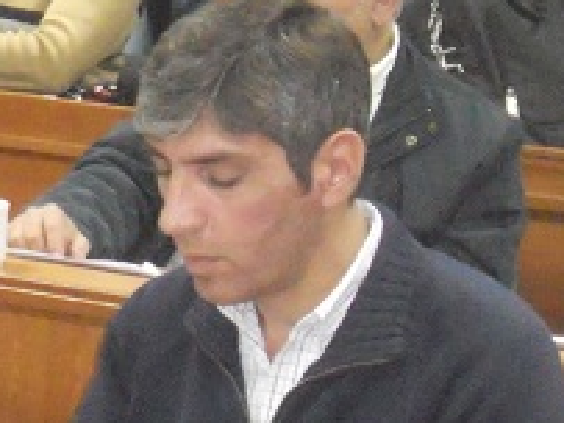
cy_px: 145
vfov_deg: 7.7
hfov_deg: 9.8
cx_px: -422
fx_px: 3126
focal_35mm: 192
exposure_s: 1/30
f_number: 4.8
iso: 1250
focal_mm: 9.8
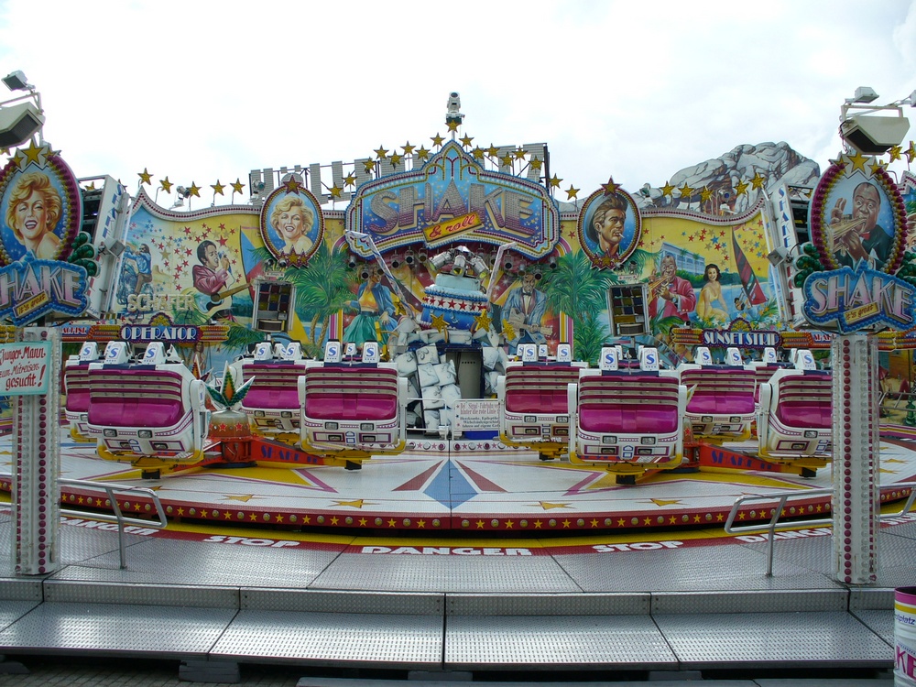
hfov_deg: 50.1
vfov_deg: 38.7
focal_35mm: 37
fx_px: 979
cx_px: 458
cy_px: 344
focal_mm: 6.1
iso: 80
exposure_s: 1/200
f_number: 5.6
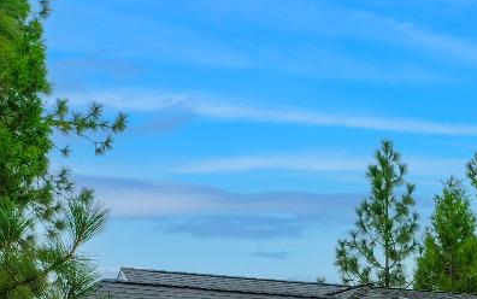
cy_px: 479
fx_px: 1405
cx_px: 671
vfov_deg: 11.5
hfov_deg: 17.7
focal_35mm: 108
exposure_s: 1/1250
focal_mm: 10.26
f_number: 5.6
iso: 400
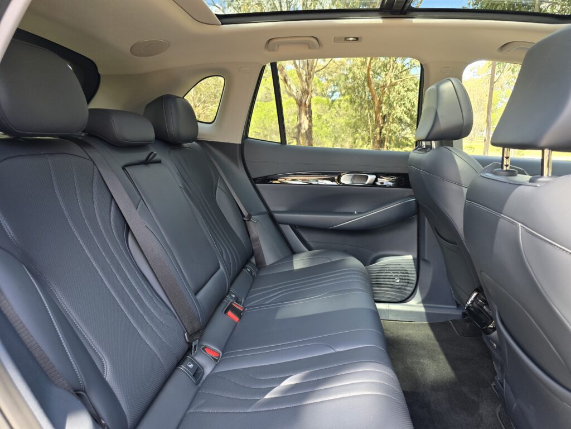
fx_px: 379
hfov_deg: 73.9
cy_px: 214
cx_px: 286
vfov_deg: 58.9
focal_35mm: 23
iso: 100
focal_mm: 6.3
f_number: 1.7
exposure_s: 1/180
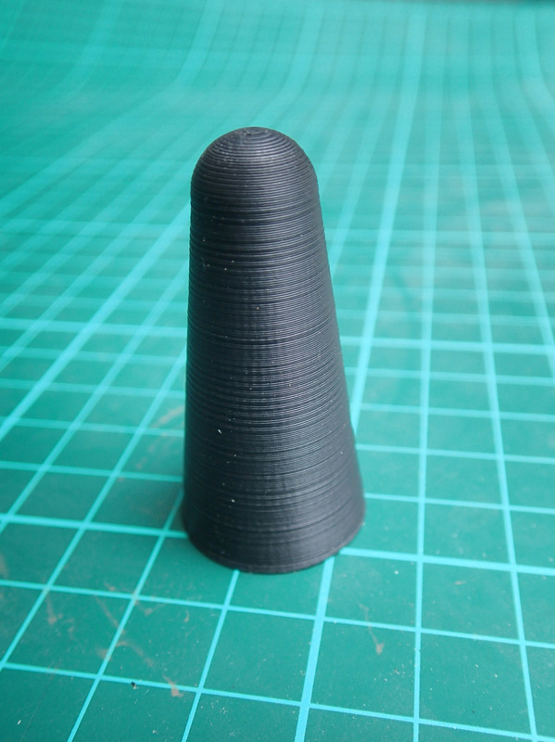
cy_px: 371
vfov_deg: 60.0
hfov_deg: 46.8
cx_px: 278
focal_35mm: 30
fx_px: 642
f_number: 2.3
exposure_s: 1/250
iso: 100
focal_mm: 5.5
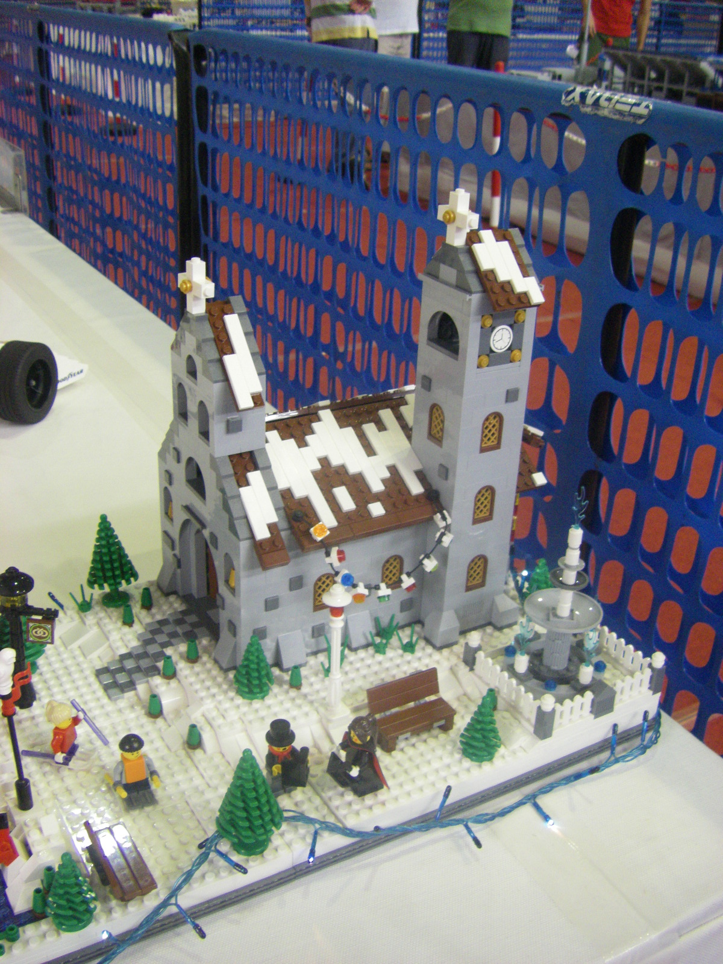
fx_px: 1058
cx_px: 362
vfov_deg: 49.0
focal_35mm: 38
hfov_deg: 37.7
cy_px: 482
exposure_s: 1/50
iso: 400
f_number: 3.5
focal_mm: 6.3
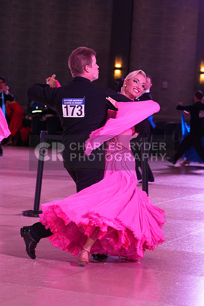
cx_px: 102
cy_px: 153
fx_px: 985
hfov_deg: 11.8
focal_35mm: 116
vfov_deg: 17.6
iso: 2000
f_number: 5.6
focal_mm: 116
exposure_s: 1/250
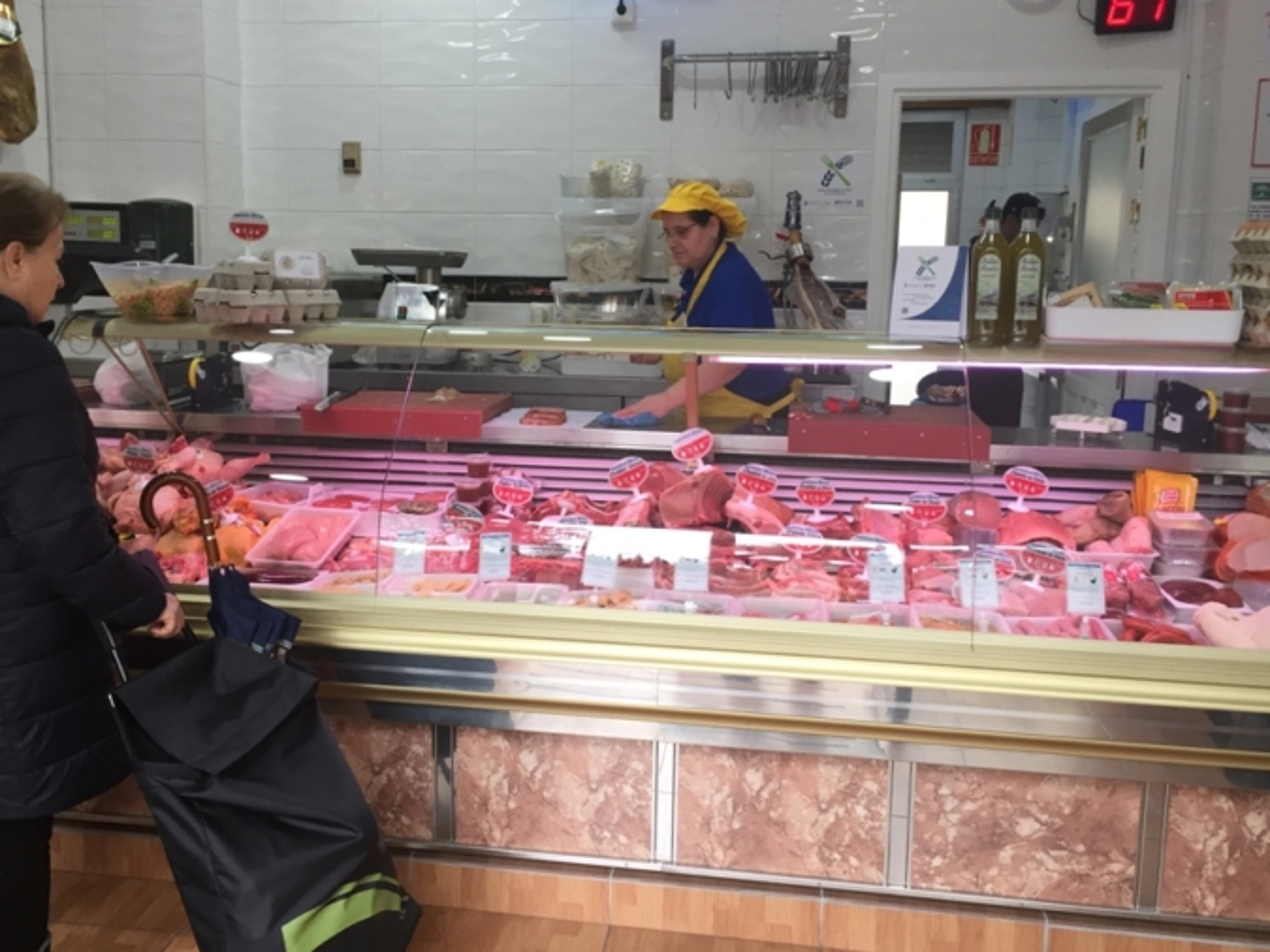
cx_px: 587
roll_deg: -1.6
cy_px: 438
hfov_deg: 55.3
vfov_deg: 42.9
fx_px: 1210
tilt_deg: -8.5
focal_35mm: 33
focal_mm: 4.15
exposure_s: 1/33
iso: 32
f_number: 2.2
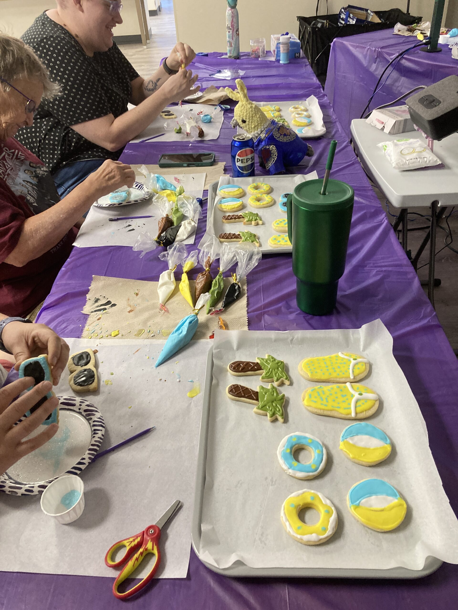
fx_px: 494
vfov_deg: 63.4
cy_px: 305
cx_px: 229
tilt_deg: -36.0
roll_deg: +5.2
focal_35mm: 28
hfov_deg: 49.7
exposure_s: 1/60
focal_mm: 3.99
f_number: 1.8
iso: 250
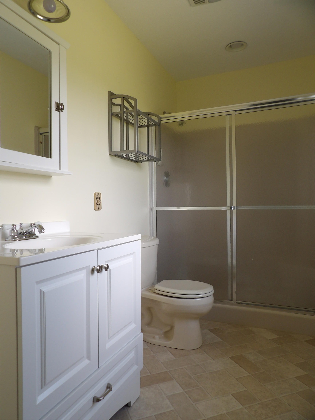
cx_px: 158
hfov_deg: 56.8
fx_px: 291
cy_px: 210
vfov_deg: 71.6
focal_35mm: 24
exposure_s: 1/44
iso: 100
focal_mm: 4.3
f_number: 3.2
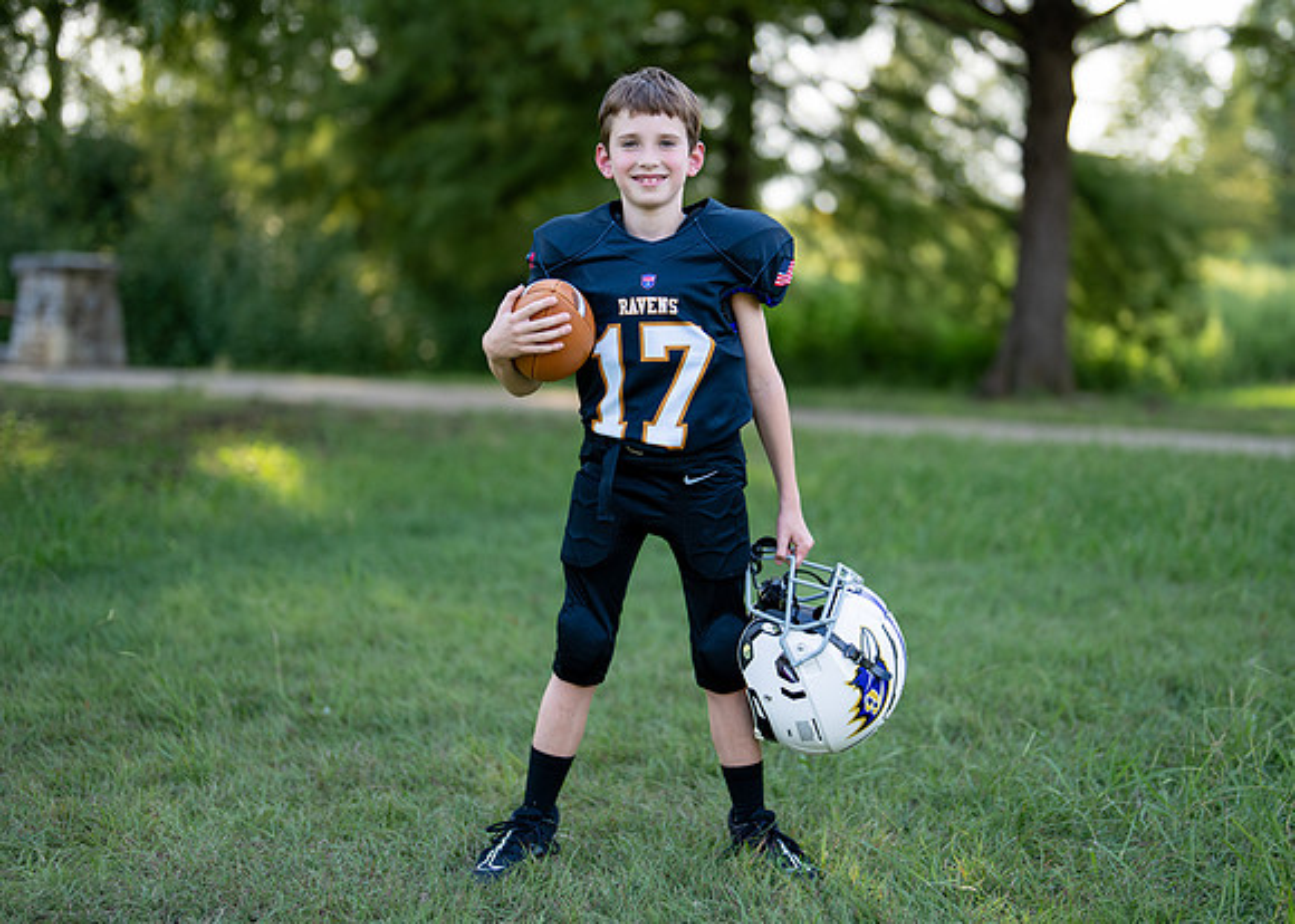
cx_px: 684
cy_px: 417
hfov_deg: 30.6
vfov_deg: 22.1
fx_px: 2367
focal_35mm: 64
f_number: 1.2
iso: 100
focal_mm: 50
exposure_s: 1/1250
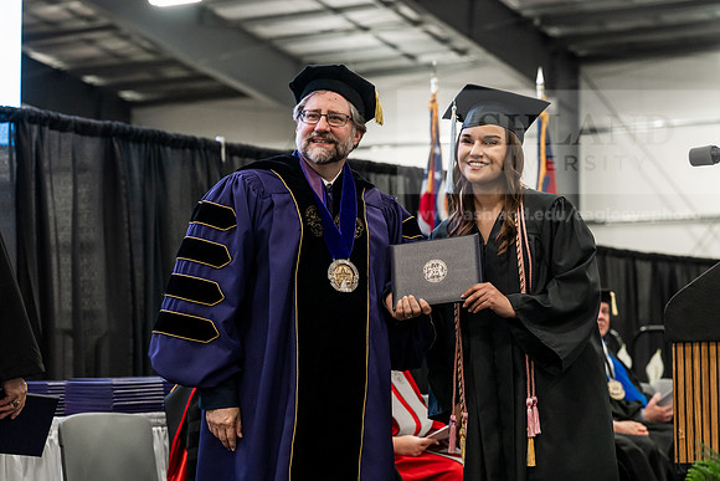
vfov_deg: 15.9
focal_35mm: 86
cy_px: 240
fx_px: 1720
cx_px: 360
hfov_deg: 23.6
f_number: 4.5
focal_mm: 86
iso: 4000
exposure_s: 1/200
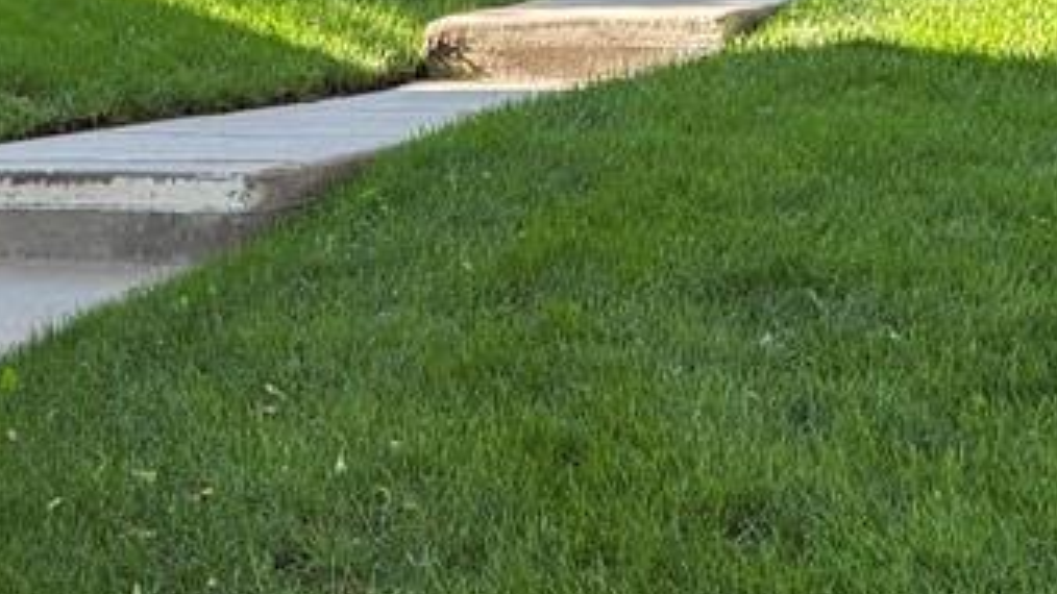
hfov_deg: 16.0
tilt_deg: -5.5
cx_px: 425
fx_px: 3755
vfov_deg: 9.0
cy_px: 291
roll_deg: -2.7
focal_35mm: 134
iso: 40
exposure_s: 1/202
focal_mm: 5.96
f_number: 1.6
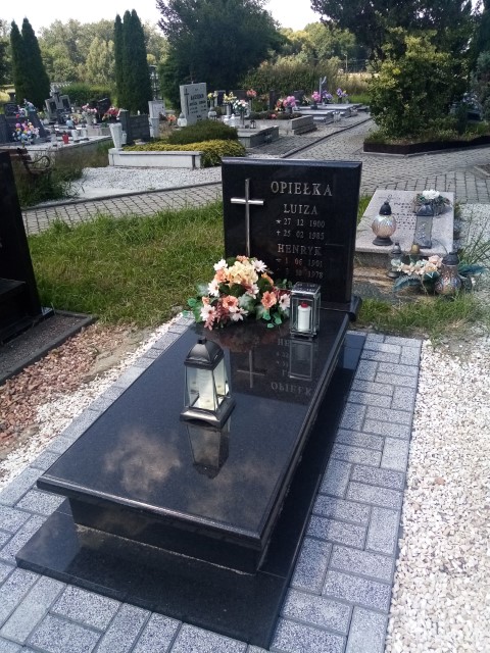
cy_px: 326
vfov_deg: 67.3
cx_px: 245
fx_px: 491
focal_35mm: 26
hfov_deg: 53.1
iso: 108
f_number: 1.8
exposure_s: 1/551
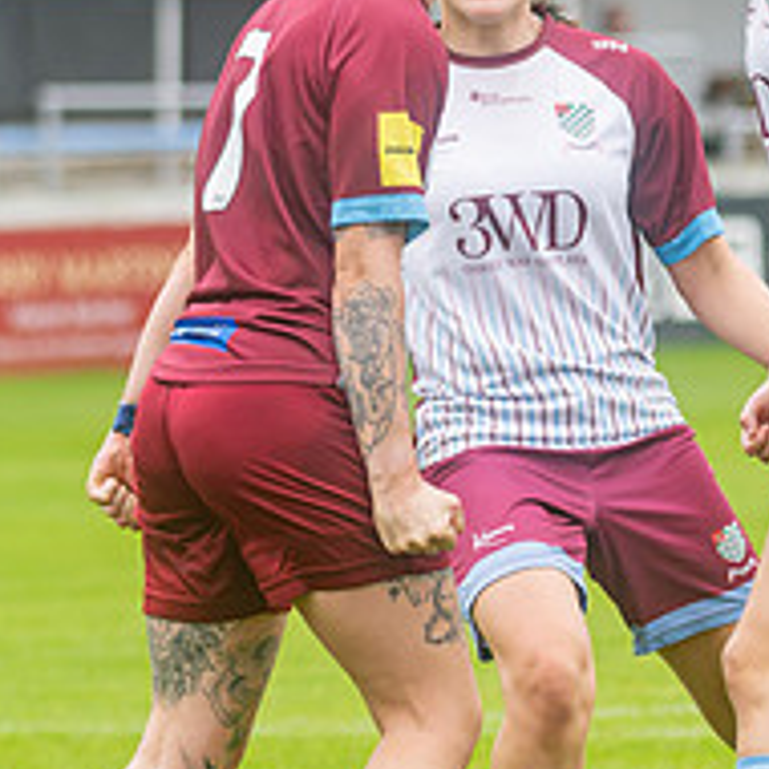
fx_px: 15331
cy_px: 575
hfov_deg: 2.9
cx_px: 233
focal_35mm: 610
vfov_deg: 2.9
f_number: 2.8
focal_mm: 135
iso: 400
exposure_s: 1/1600
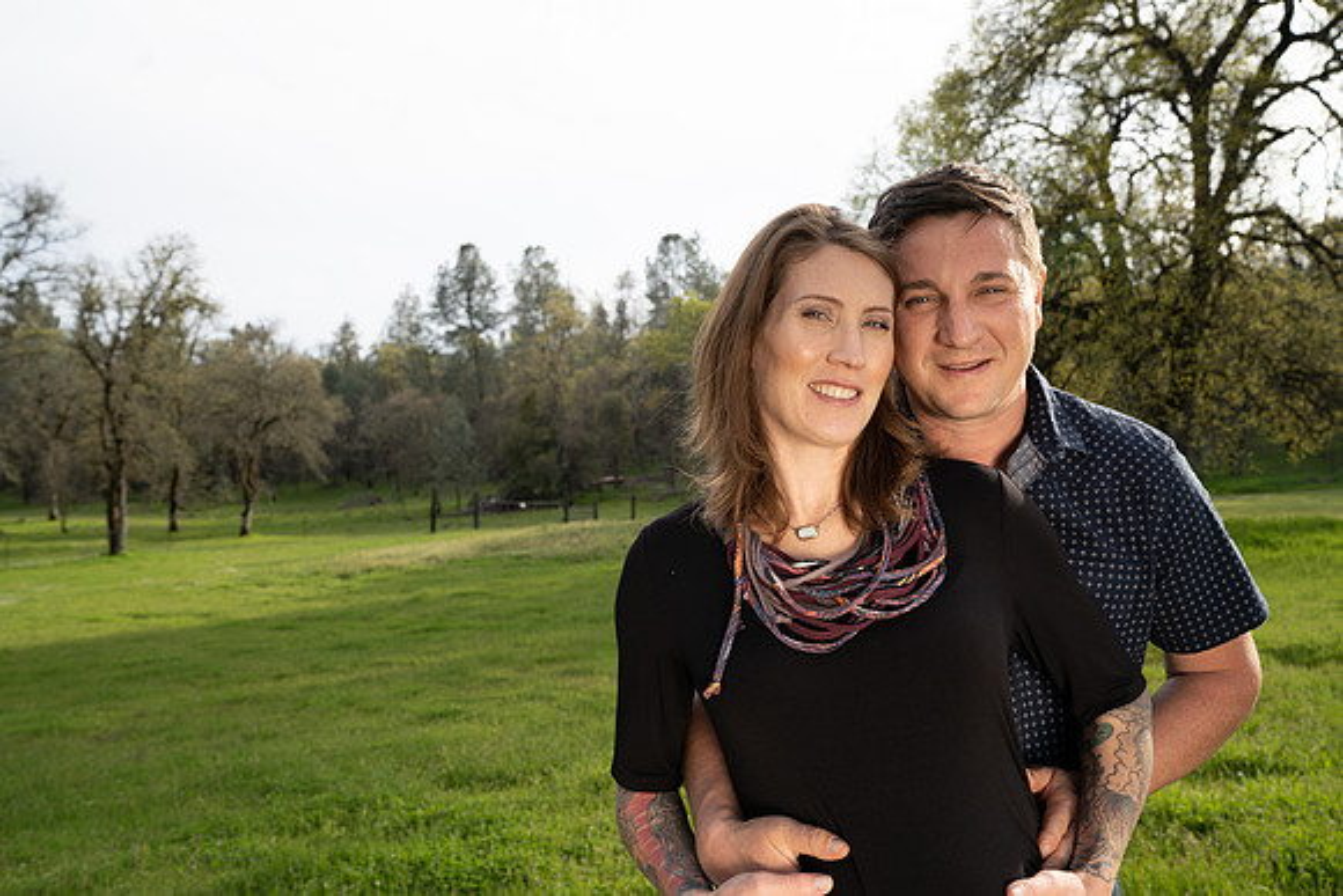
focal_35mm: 30
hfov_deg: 61.9
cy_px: 448
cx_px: 672
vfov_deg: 43.6
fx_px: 1119
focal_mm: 30
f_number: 6.3
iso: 100
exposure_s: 1/125
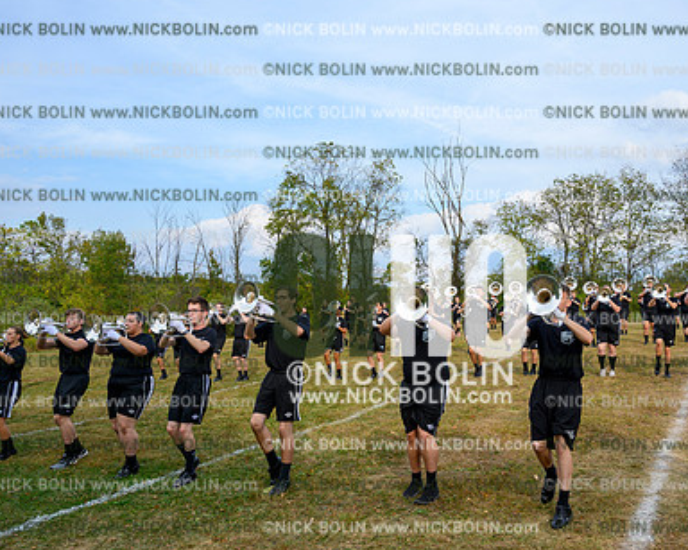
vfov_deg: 43.2
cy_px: 319
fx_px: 692
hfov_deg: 52.6
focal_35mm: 34
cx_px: 400
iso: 200
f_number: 4.5
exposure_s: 1/800
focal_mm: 24
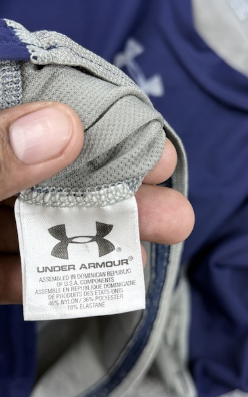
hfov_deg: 24.0
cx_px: 128
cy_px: 194
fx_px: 584
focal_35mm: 54
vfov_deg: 37.5
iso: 50
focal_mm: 6.76
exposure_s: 1/100
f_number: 1.78
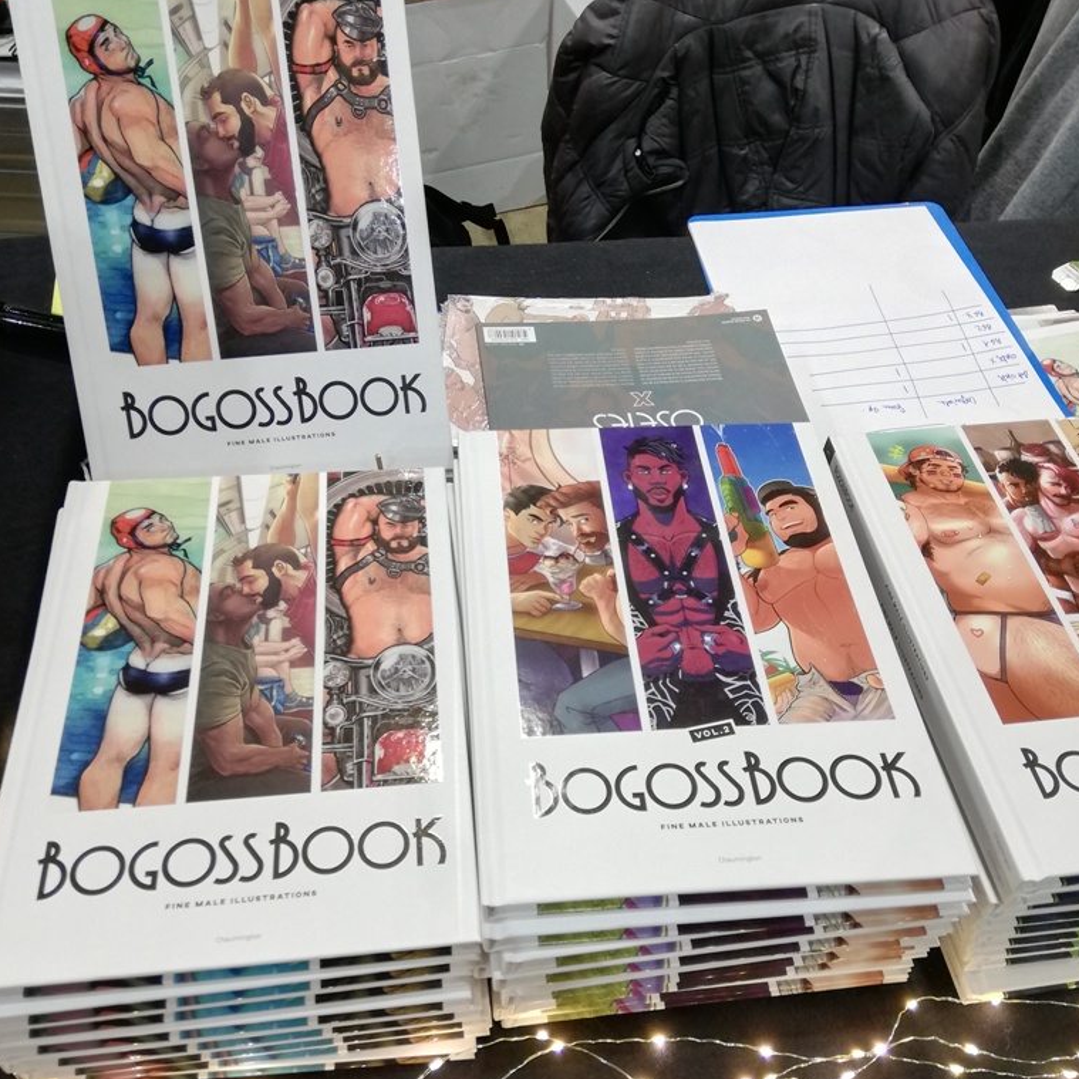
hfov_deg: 52.5
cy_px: 577
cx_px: 542
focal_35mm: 31
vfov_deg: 52.5
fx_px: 1093
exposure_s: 1/50
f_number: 2.2
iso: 160
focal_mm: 3.81
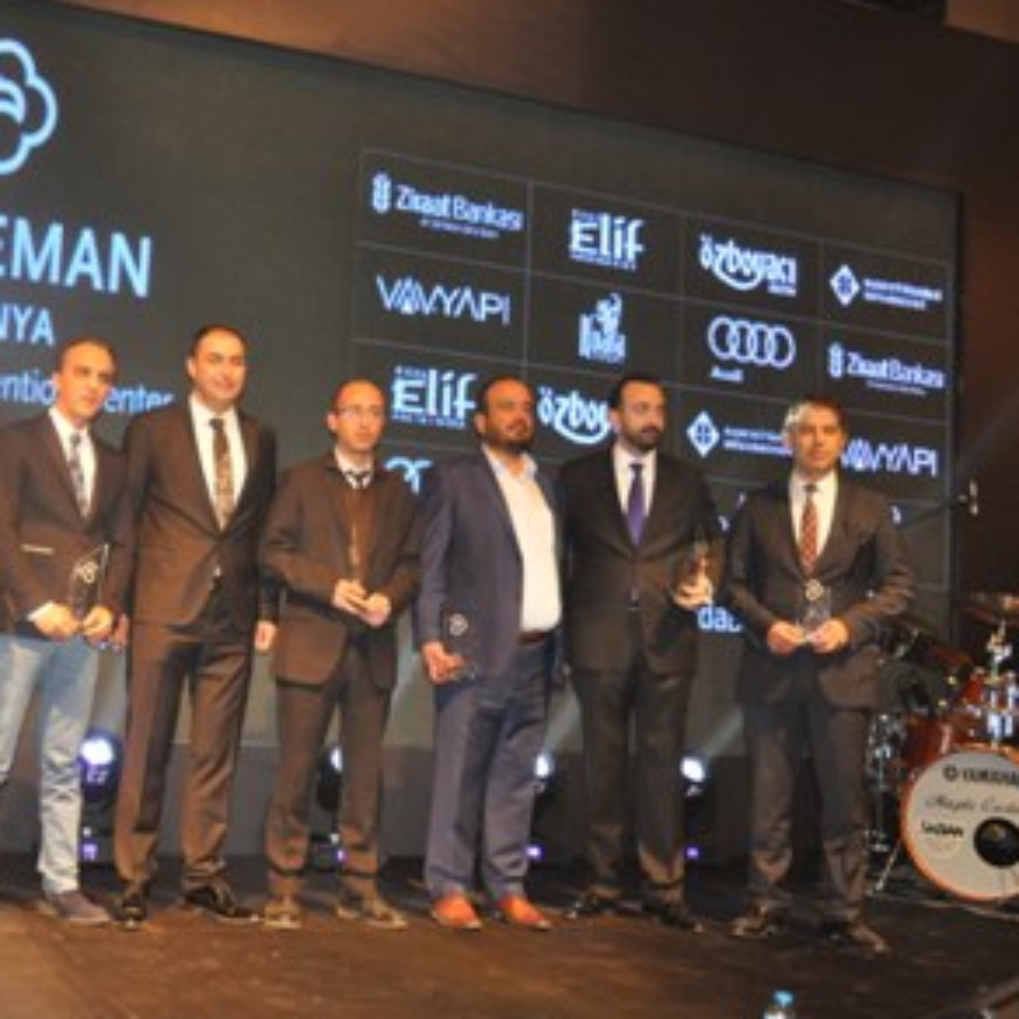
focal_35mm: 43
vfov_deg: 39.2
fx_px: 1432
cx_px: 265
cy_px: 506
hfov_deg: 38.3
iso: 800
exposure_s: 1/60
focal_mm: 22
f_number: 3.5
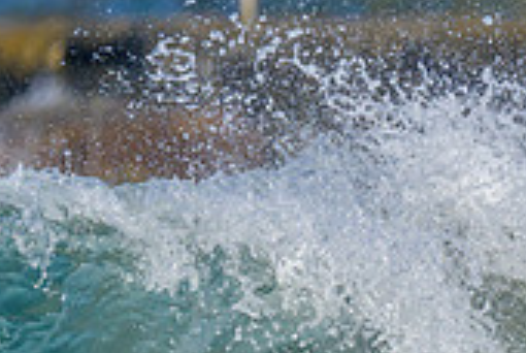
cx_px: 1056
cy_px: 416
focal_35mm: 3735
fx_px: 54667
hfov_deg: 0.6
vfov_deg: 0.4
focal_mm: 800
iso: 320
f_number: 6.3
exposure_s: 1/2000
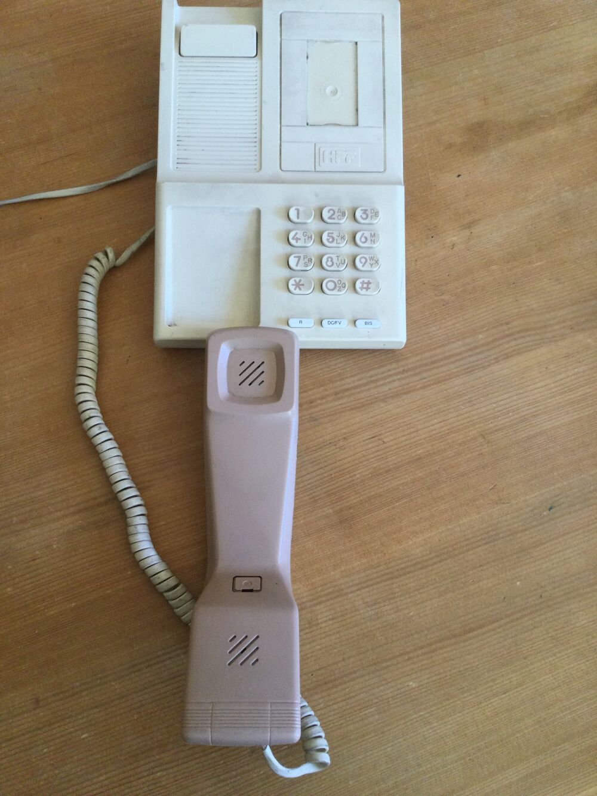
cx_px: 298
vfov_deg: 58.3
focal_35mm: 31
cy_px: 398
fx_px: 713
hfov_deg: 45.4
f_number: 2.4
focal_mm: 3.3
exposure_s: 1/33
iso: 40
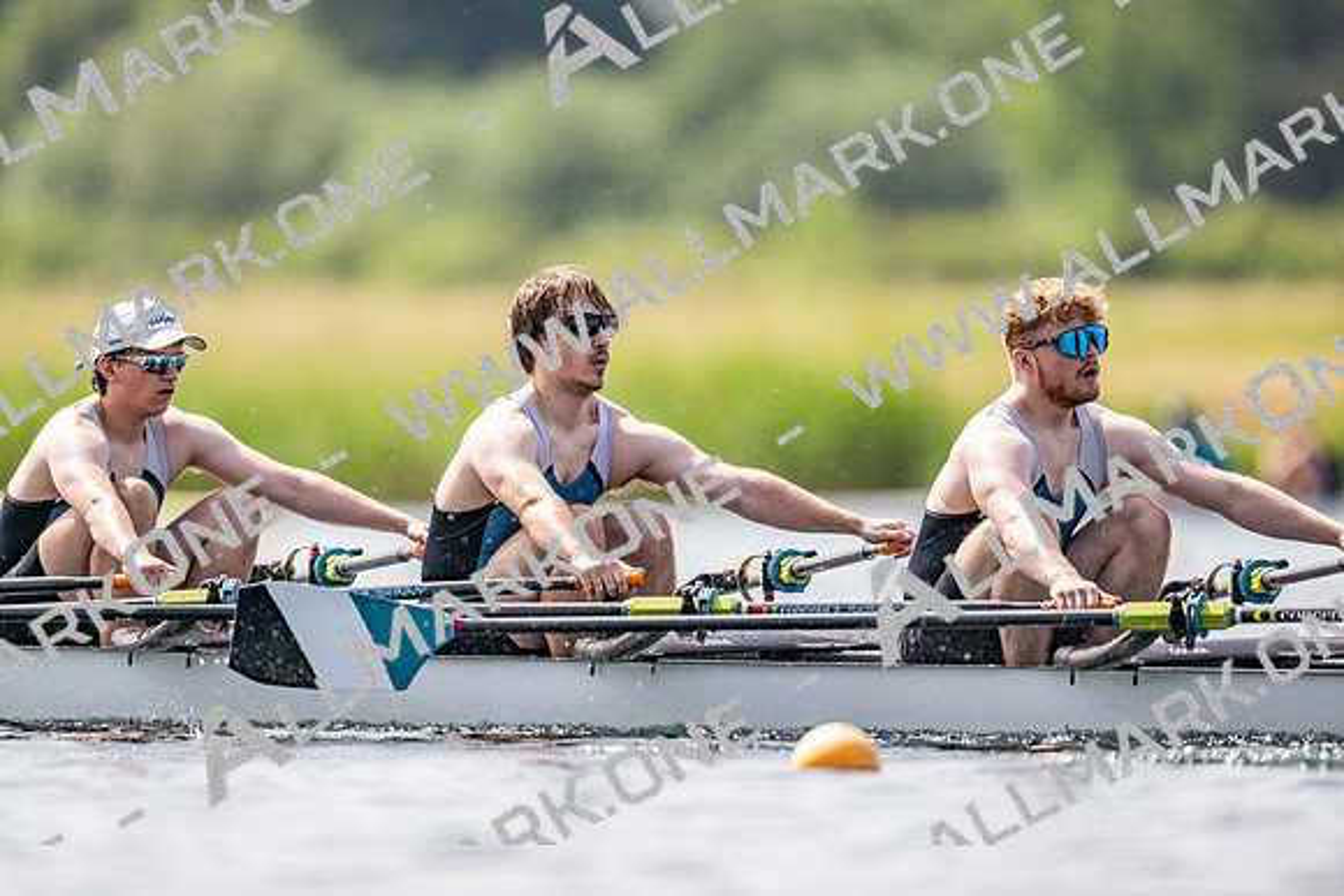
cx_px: 672
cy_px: 448
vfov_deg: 2.3
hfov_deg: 3.4
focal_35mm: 600
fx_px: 22404
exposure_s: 1/2500
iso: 220
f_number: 4
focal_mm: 600
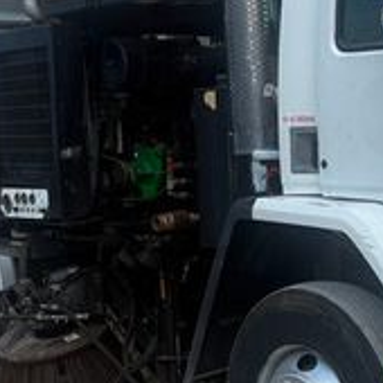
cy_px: 171
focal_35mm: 80
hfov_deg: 21.2
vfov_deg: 21.6
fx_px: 1001
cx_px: 338
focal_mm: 6.76
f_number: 1.78
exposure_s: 1/4167
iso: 80
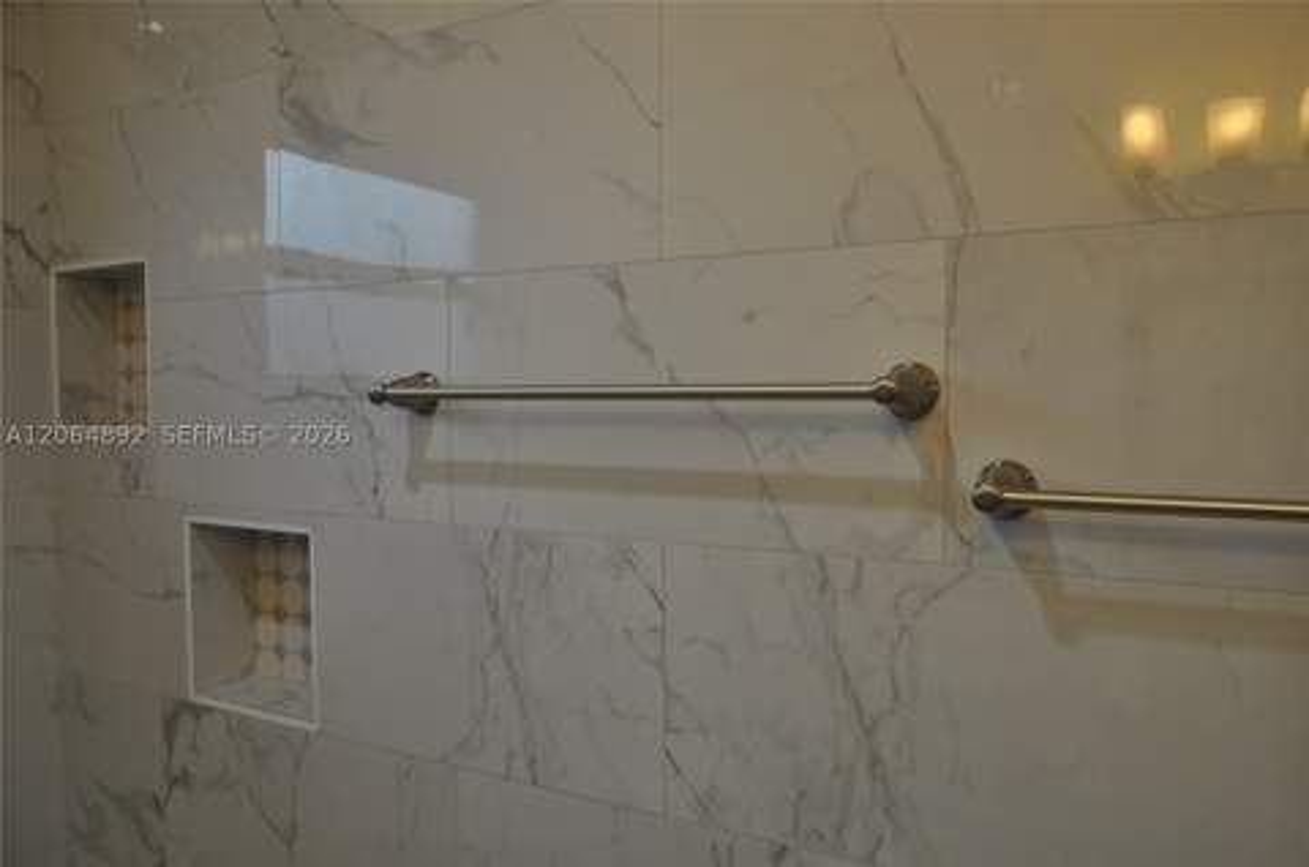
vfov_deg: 47.7
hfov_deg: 67.5
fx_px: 980
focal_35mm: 27
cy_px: 434
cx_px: 654
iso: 400
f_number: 5
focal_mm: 18
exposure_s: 1/100
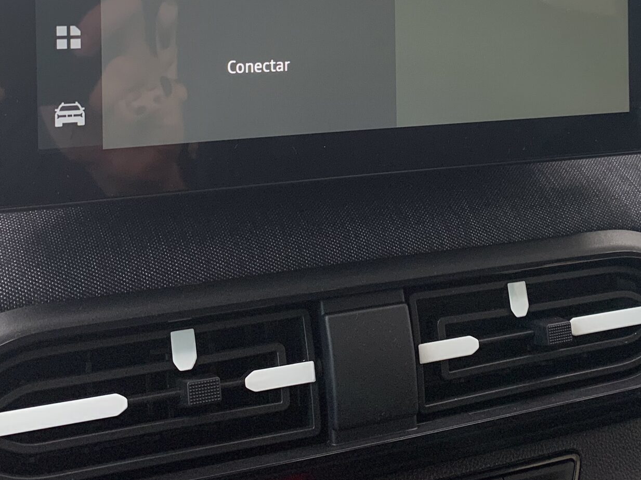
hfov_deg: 35.4
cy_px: 5
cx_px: 391
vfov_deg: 25.7
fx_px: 1000
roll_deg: -0.3
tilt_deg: -0.2
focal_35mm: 54
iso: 64
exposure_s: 1/90
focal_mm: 4.25
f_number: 1.8
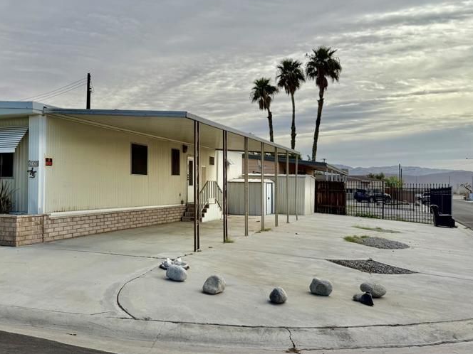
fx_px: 506
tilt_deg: +4.0
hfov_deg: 48.4
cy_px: 159
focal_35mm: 37
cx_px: 123
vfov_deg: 38.6
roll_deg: +0.2
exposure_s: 1/5714
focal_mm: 6.76
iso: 80
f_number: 1.78
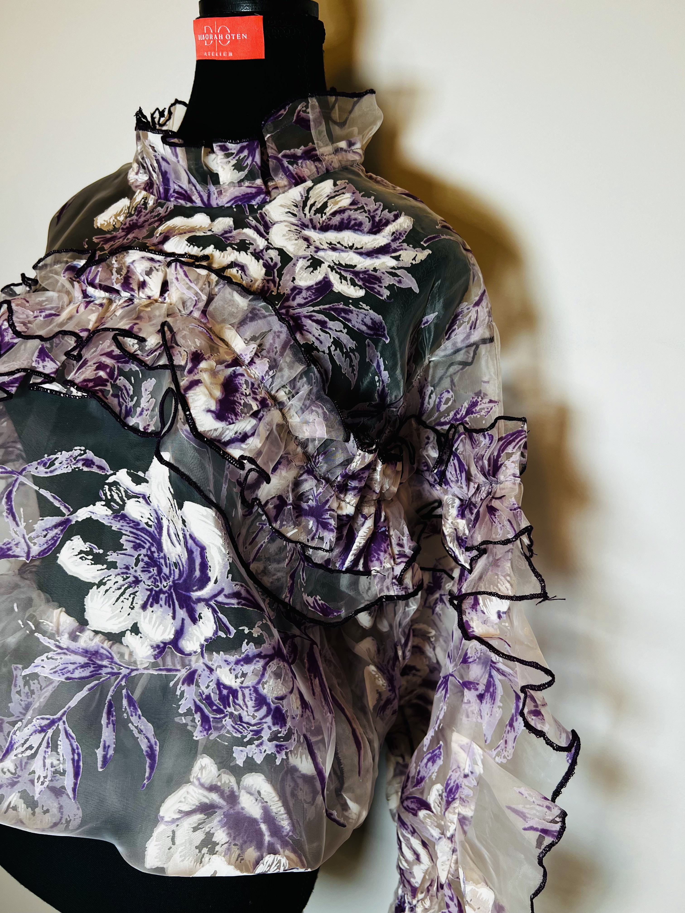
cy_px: 456
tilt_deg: -13.1
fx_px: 686
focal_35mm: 26
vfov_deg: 67.3
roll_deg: -8.3
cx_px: 342
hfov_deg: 53.1
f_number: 1.5
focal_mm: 5.7
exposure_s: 1/120
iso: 80
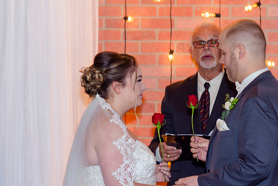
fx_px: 1263
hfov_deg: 12.6
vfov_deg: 8.4
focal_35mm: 164
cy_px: 104
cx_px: 105
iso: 320
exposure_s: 1/160
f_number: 2.5
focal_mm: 85
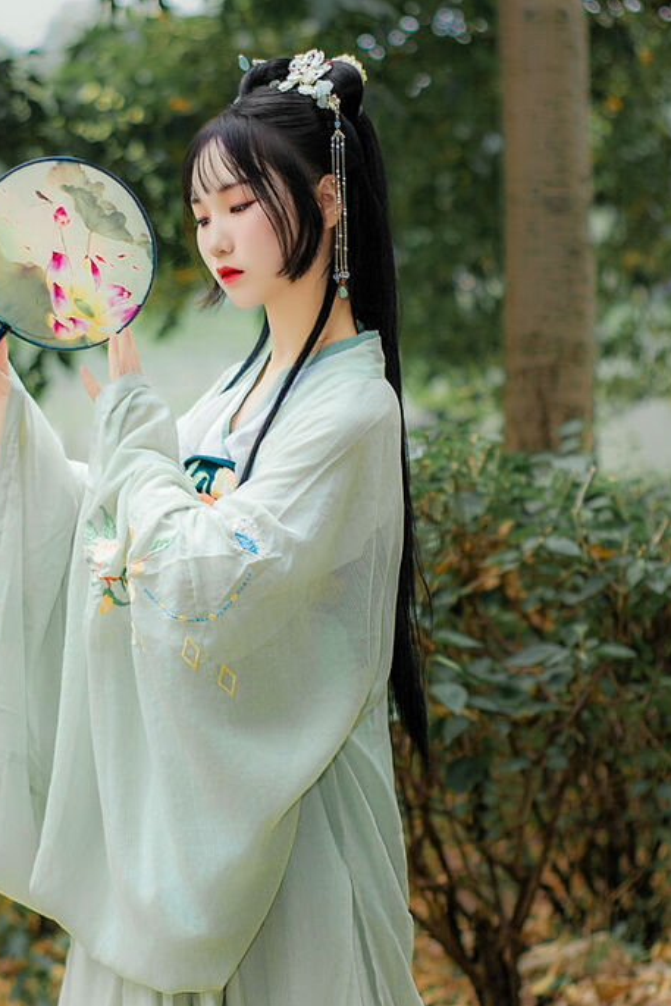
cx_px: 236
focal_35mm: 115
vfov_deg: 17.8
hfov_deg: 11.9
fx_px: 3213
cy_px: 615
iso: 100
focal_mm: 50
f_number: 2.2
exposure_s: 1/125
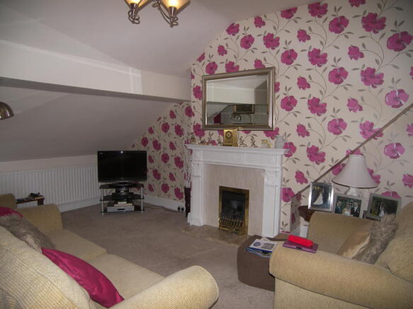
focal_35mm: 24
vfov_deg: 56.8
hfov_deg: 71.6
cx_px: 206
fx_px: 286
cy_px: 154
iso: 50
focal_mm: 5
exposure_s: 1/125
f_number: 2.8
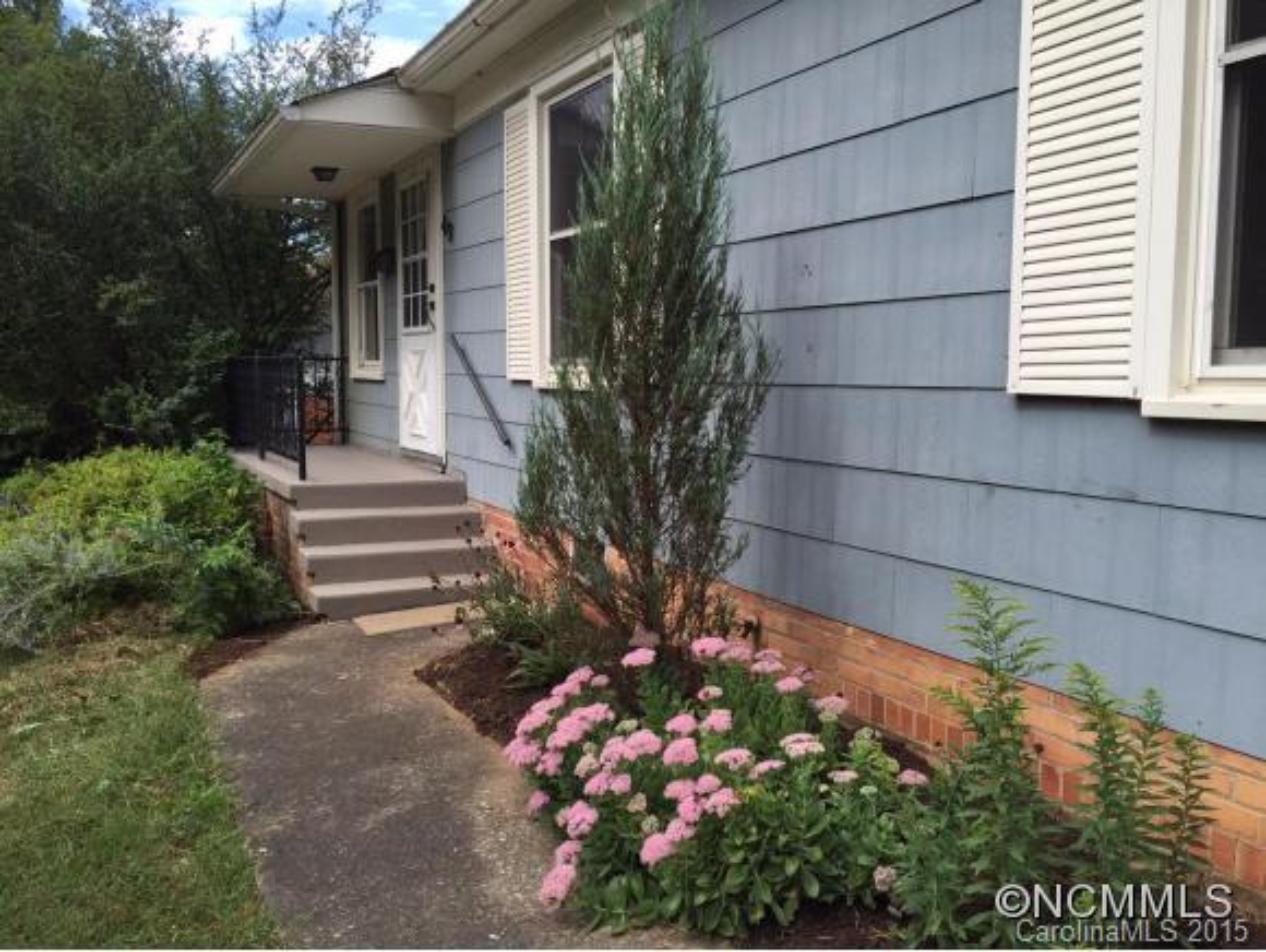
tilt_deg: -5.1
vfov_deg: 48.3
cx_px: 633
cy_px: 476
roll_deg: -1.5
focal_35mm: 29
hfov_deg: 61.6
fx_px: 1061
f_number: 2.2
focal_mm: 4.15
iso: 32
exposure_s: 1/732
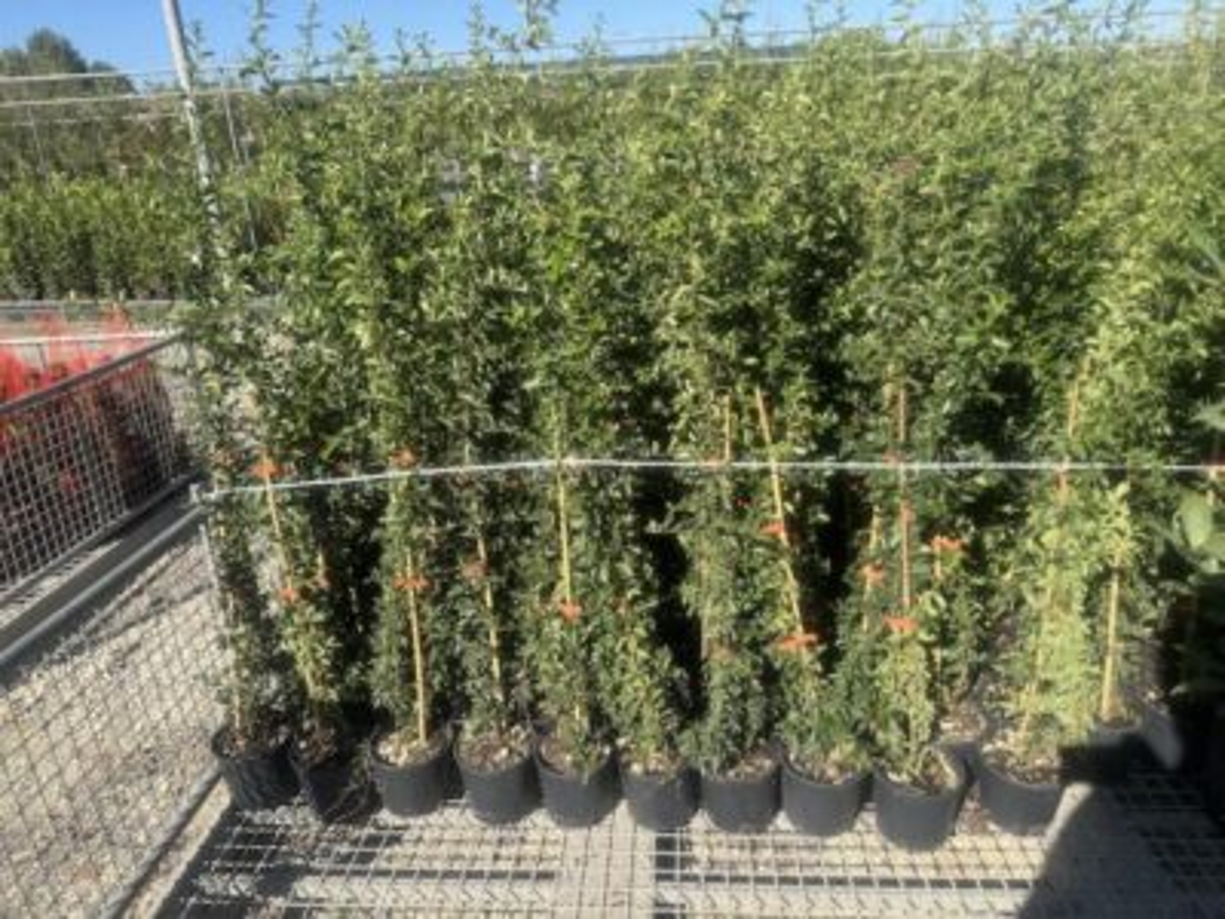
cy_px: 460
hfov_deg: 71.6
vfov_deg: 56.8
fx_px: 849
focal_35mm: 24
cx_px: 612
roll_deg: +3.9
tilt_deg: -21.0
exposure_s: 1/2959
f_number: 1.78
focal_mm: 6.76
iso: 80
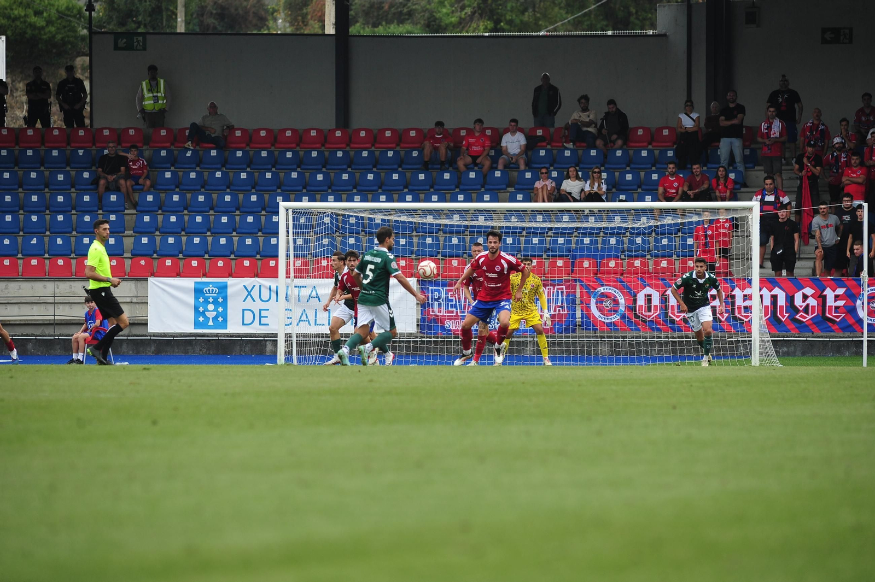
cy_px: 291
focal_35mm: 300
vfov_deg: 4.6
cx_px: 438
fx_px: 7288
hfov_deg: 6.9
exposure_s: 1/1000
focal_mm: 300
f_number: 4
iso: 500
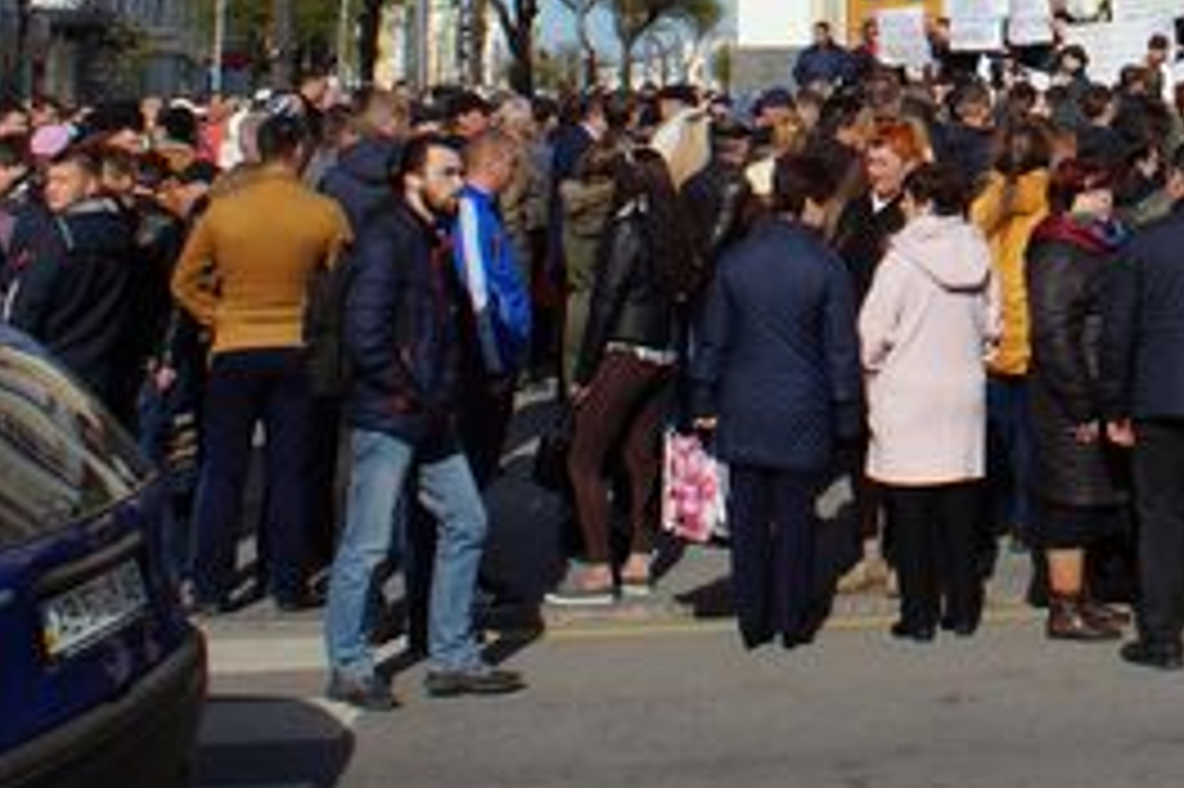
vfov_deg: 16.3
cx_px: 1283
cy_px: -194
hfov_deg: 23.9
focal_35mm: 80
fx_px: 2629
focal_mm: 20
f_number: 10
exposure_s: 1/320
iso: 100
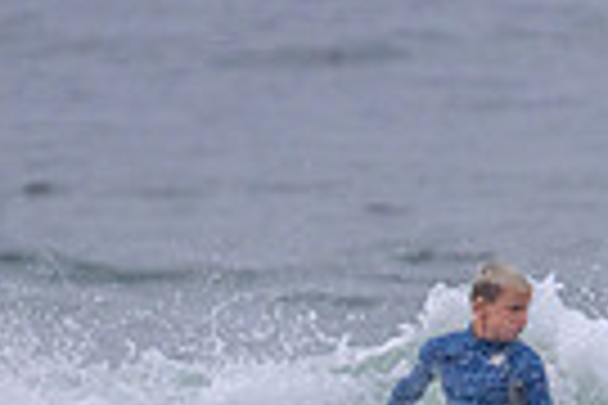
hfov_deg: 0.6
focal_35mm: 3440
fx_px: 58093
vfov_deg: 0.4
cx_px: 464
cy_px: 533
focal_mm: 800
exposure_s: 1/1600
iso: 1250
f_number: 11
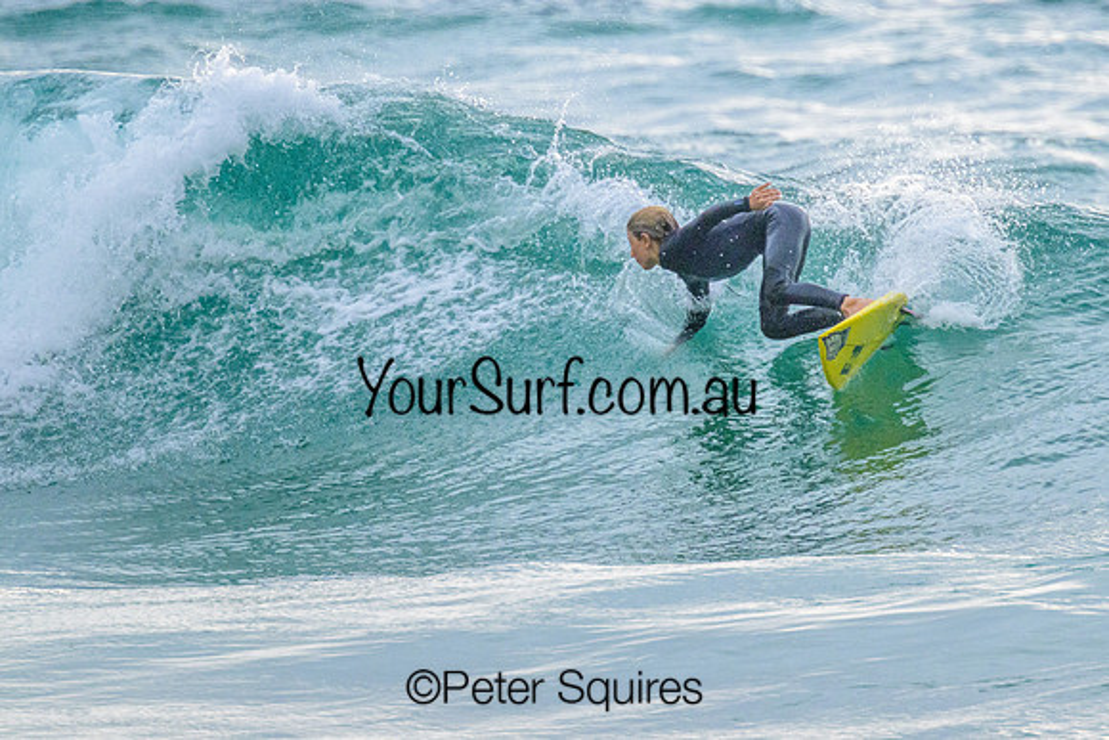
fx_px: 33912
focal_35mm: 1101
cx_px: 715
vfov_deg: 1.3
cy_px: 263
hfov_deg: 1.9
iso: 2500
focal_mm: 800
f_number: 11
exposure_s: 1/2000
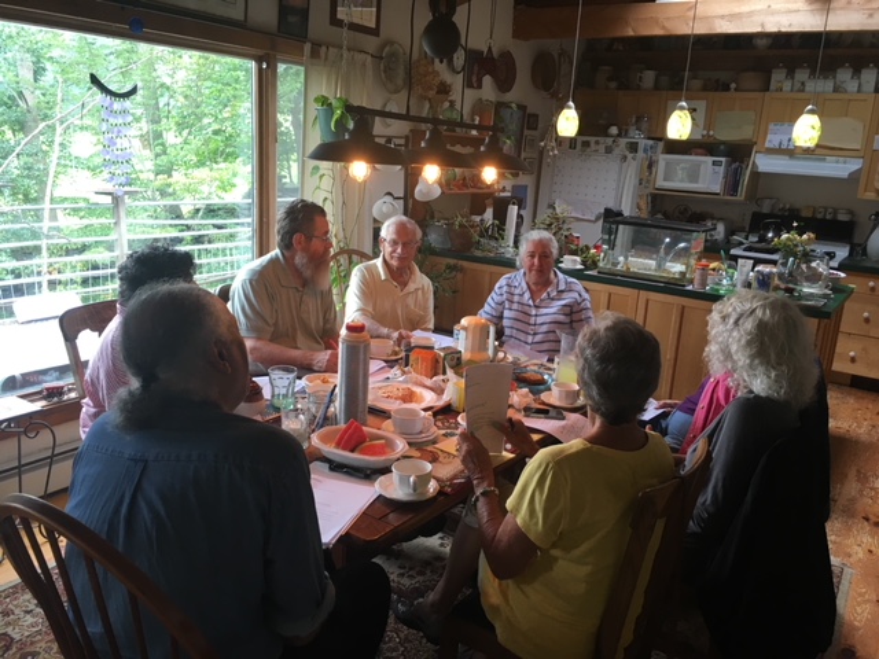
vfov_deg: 48.2
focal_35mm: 29
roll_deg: -4.5
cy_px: 330
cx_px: 440
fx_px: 736
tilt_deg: -13.2
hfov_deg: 61.7
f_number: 2.2
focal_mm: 4.15
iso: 40
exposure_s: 1/30
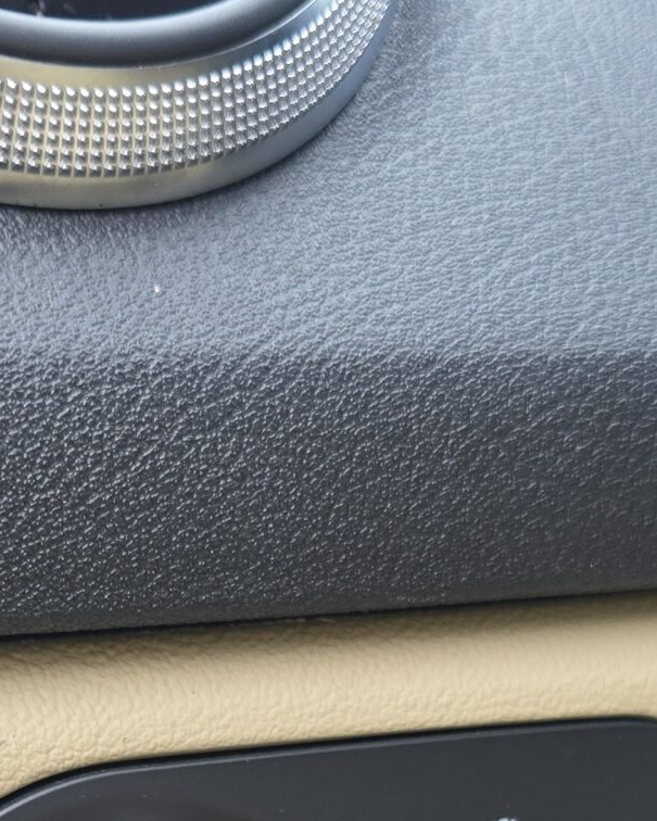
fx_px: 1847
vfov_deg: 22.8
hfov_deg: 20.2
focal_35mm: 76
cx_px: 302
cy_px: 1010
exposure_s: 1/180
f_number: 1.7
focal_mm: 6.3
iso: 64
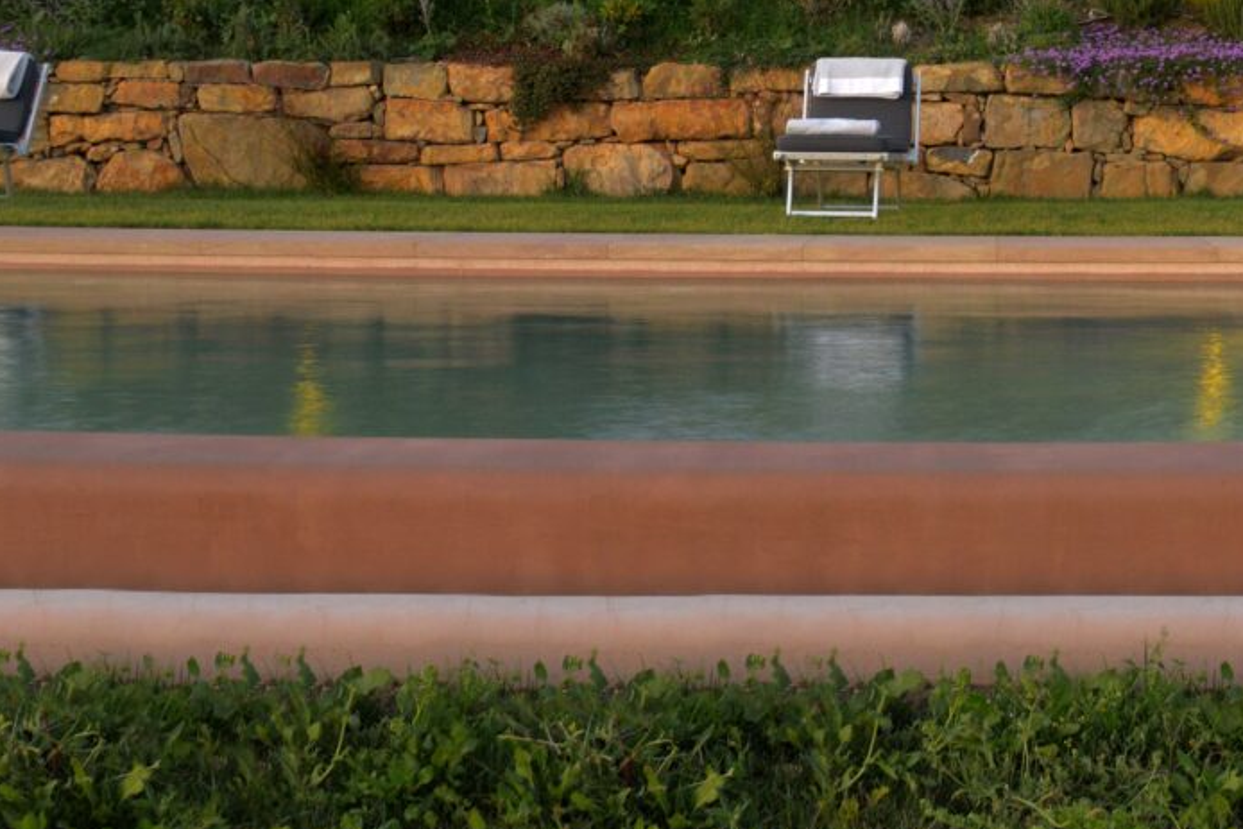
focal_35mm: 62
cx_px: 1193
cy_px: -31
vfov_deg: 21.1
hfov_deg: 30.5
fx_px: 2141
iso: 400
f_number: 9
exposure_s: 1/8
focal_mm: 28
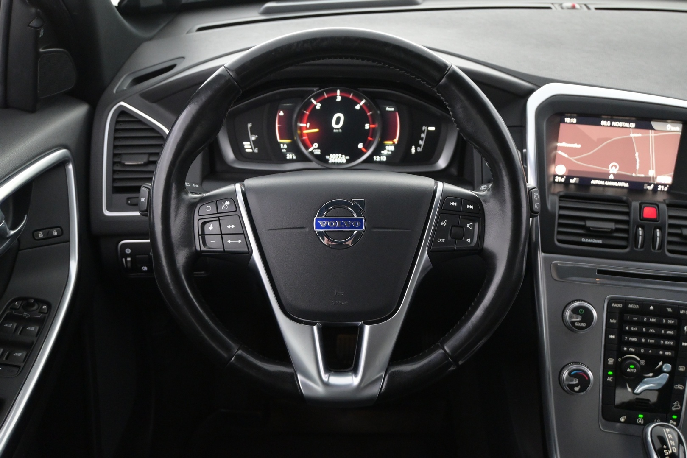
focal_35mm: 39
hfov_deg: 49.6
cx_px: 344
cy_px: 229
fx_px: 744
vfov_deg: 34.2
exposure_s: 1/40
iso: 3200
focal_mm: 26
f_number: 4.5
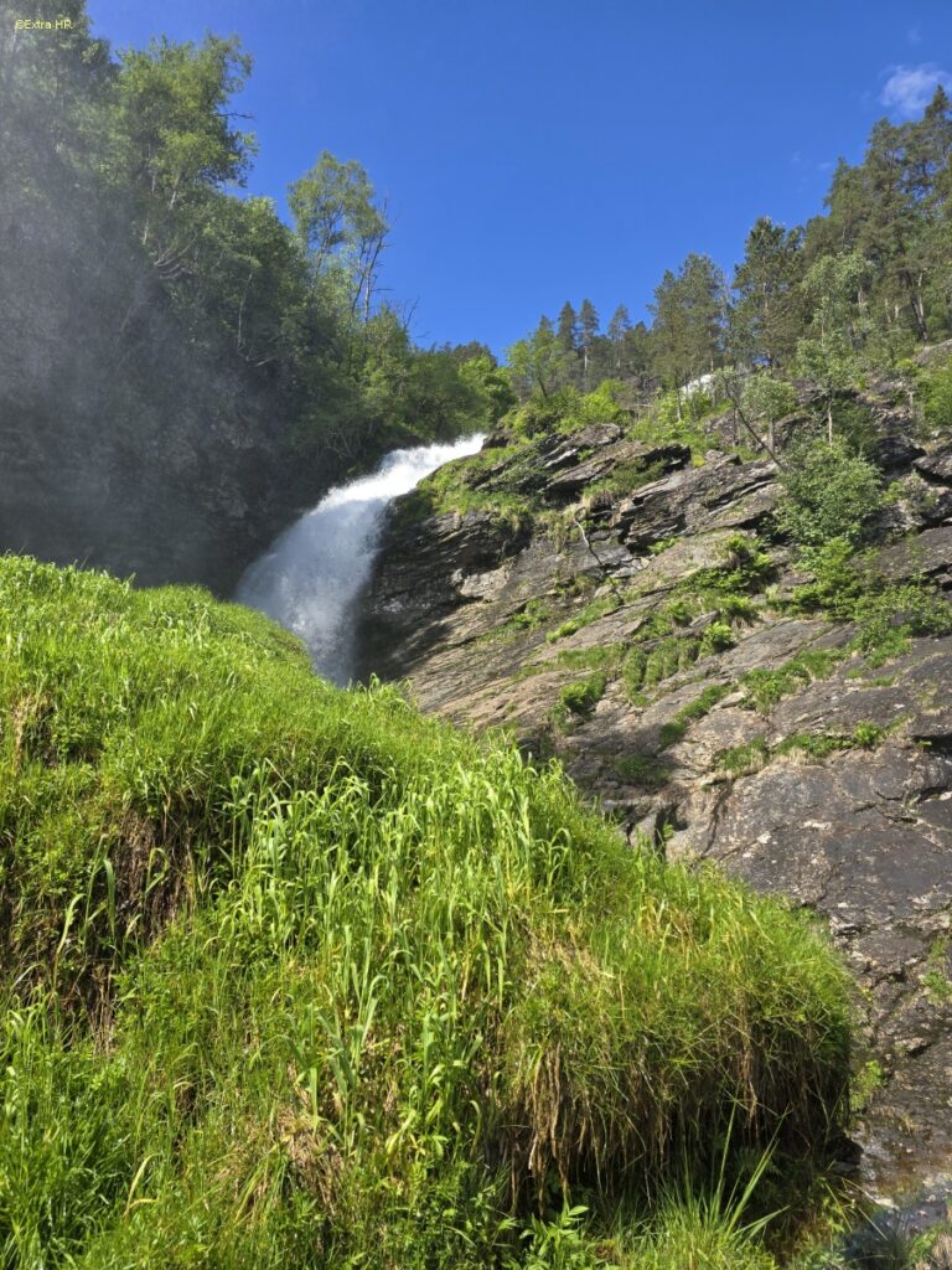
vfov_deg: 73.9
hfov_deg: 58.9
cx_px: 476
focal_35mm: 23
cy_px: 635
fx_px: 843
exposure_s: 1/501
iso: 12
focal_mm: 6.3
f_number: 1.7
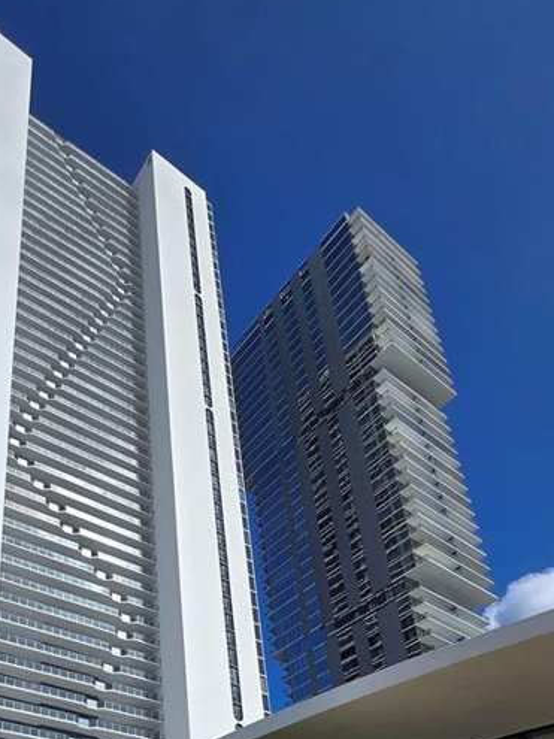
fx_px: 598
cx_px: 136
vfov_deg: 50.2
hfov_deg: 47.8
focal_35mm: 28
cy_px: 754
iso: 50
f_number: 2.2
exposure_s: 1/5000
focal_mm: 2.2
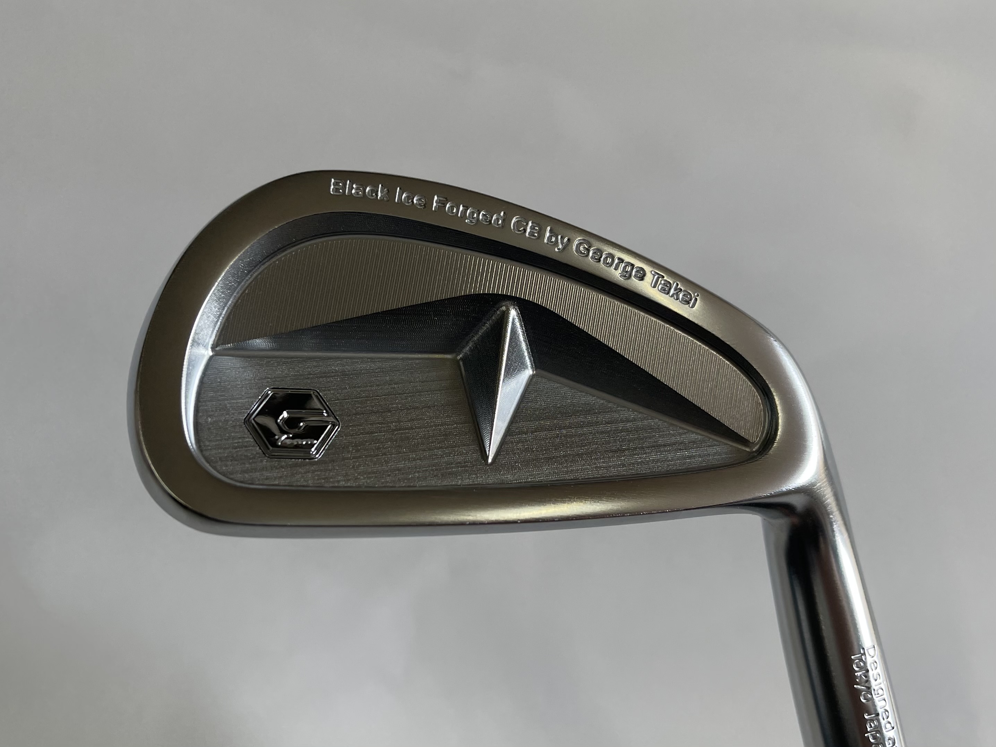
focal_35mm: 26
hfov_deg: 67.3
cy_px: 374
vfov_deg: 53.1
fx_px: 748
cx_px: 498
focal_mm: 5.1
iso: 32
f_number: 1.6
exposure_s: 1/120
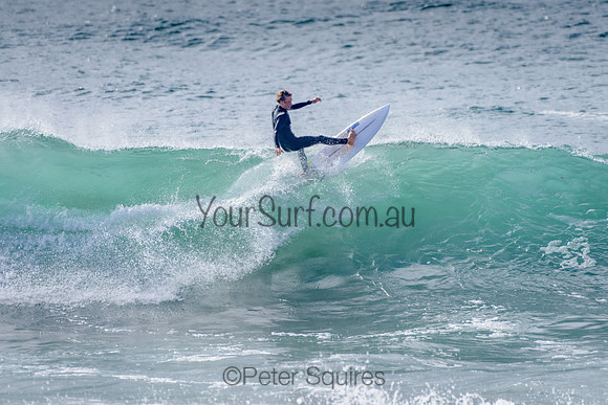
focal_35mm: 612
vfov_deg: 2.2
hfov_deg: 3.4
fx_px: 10341
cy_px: 157
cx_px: 300
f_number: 5.6
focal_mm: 500
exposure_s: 1/2000
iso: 100
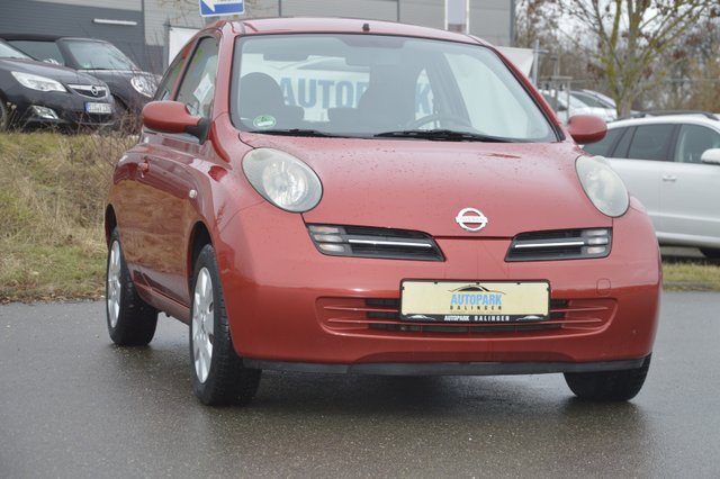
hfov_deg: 21.9
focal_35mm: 93
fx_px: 1859
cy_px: 240
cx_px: 360
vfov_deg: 14.7
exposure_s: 1/30
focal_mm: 62
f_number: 5.3
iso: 160
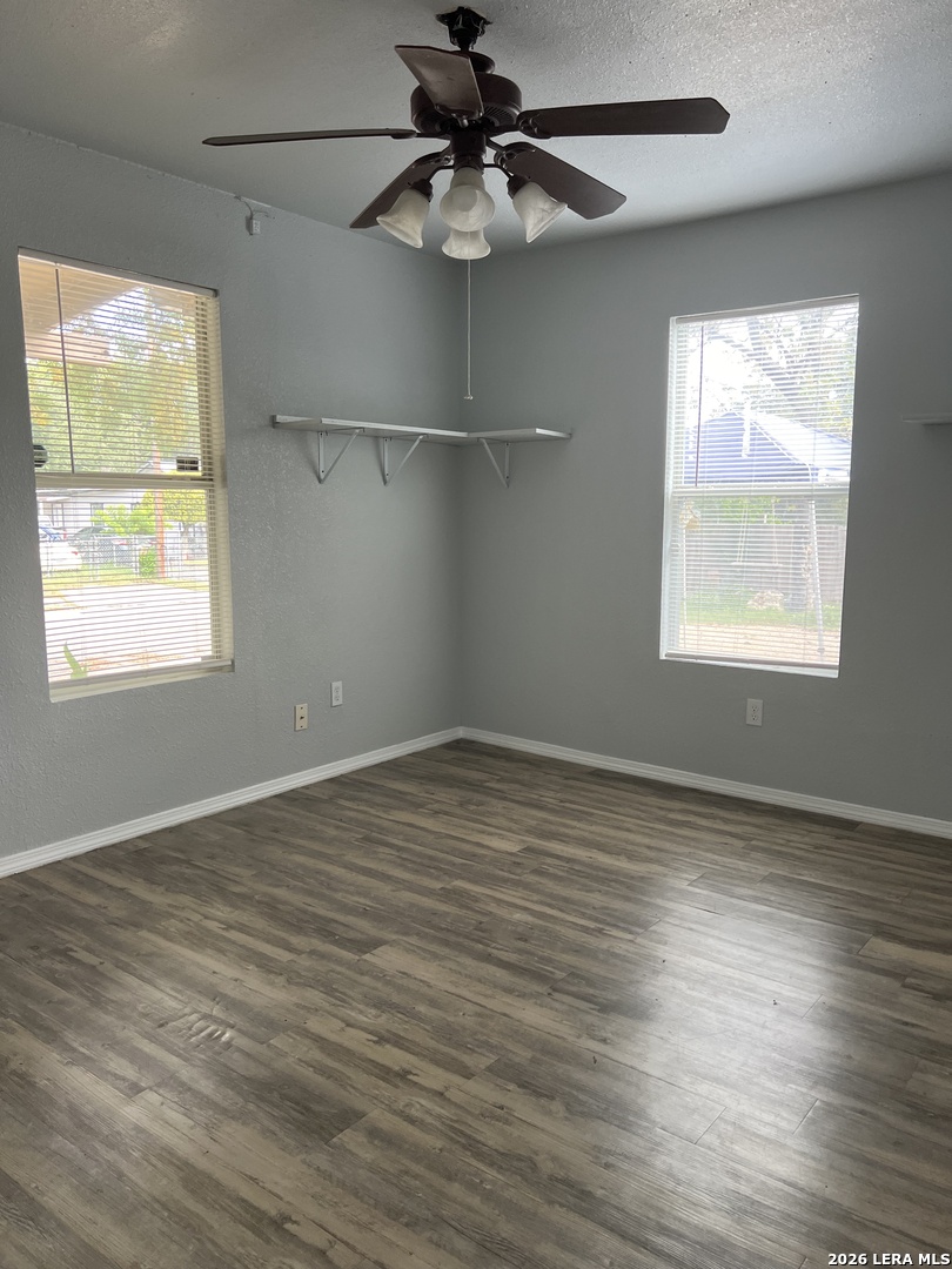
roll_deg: -1.9
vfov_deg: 67.3
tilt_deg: -7.2
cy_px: 634
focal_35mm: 26
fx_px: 953
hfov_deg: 53.1
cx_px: 476
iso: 125
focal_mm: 5.7
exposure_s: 1/103
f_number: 1.5
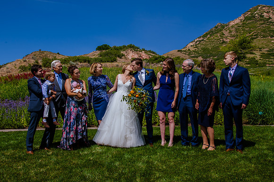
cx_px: 116
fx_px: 290
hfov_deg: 50.4
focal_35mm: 38
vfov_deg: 35.0
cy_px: 86
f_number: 13
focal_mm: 32
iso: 200
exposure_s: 1/250
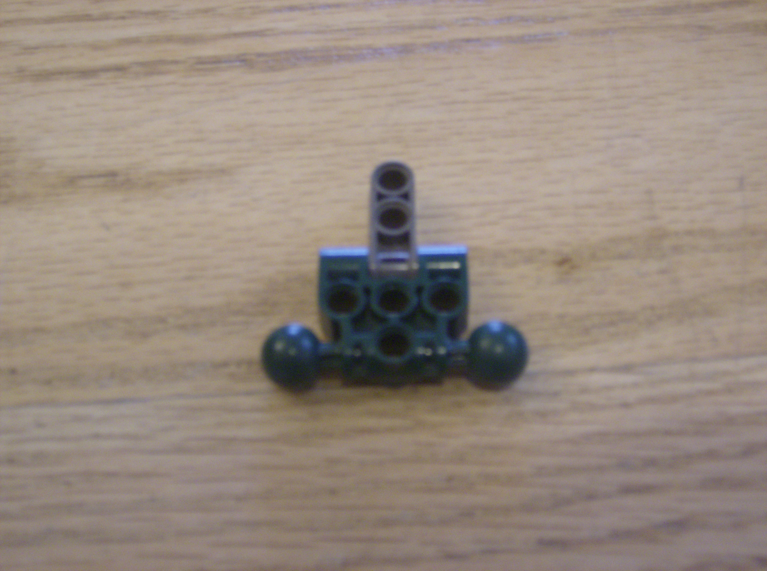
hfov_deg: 34.4
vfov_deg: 26.0
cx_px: 384
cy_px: 286
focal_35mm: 56
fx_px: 1238
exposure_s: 1/8.08
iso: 200
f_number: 3.4
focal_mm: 9.3
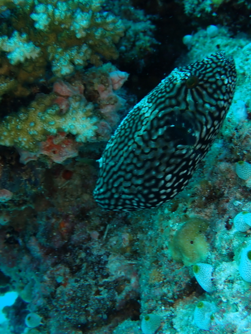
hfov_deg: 29.1
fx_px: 483
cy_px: 167
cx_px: 126
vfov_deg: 38.2
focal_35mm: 50
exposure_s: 1/100
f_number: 4.5
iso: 100
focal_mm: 9.01
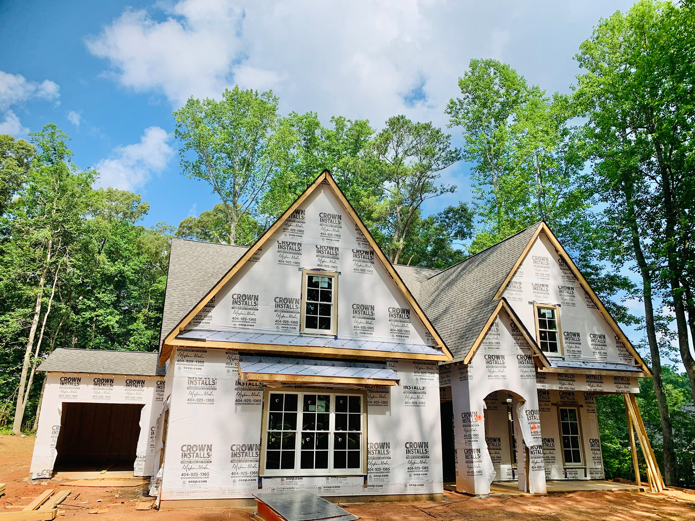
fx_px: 522
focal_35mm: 26
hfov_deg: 67.3
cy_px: 260
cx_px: 348
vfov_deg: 53.1
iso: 25
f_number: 1.8
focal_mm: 4.25
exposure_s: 1/1748
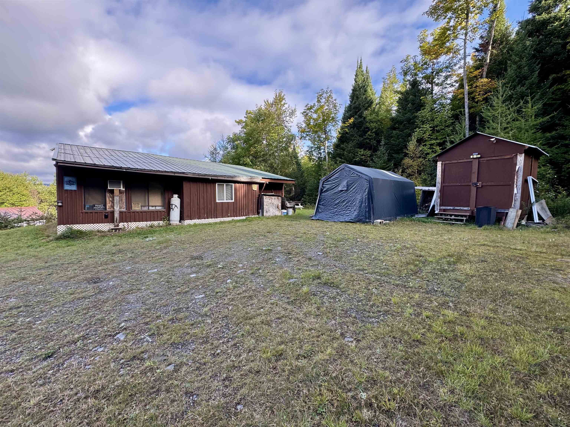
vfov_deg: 85.7
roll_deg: -0.1
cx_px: 285
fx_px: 231
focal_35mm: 14
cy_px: 214
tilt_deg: -4.1
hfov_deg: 102.1
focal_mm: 2.22
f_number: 2.2
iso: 40
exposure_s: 1/272
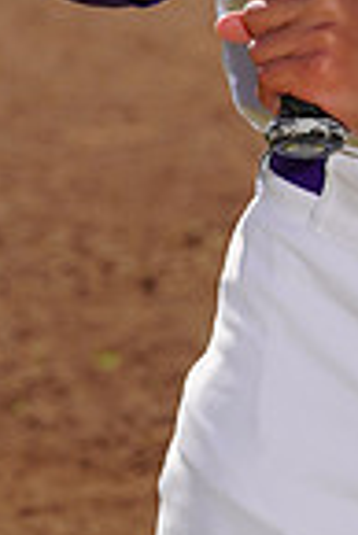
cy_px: -351
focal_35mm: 848
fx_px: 12618
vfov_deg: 2.4
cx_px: 578
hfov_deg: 1.6
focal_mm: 212
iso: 100
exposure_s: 1/250
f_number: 10
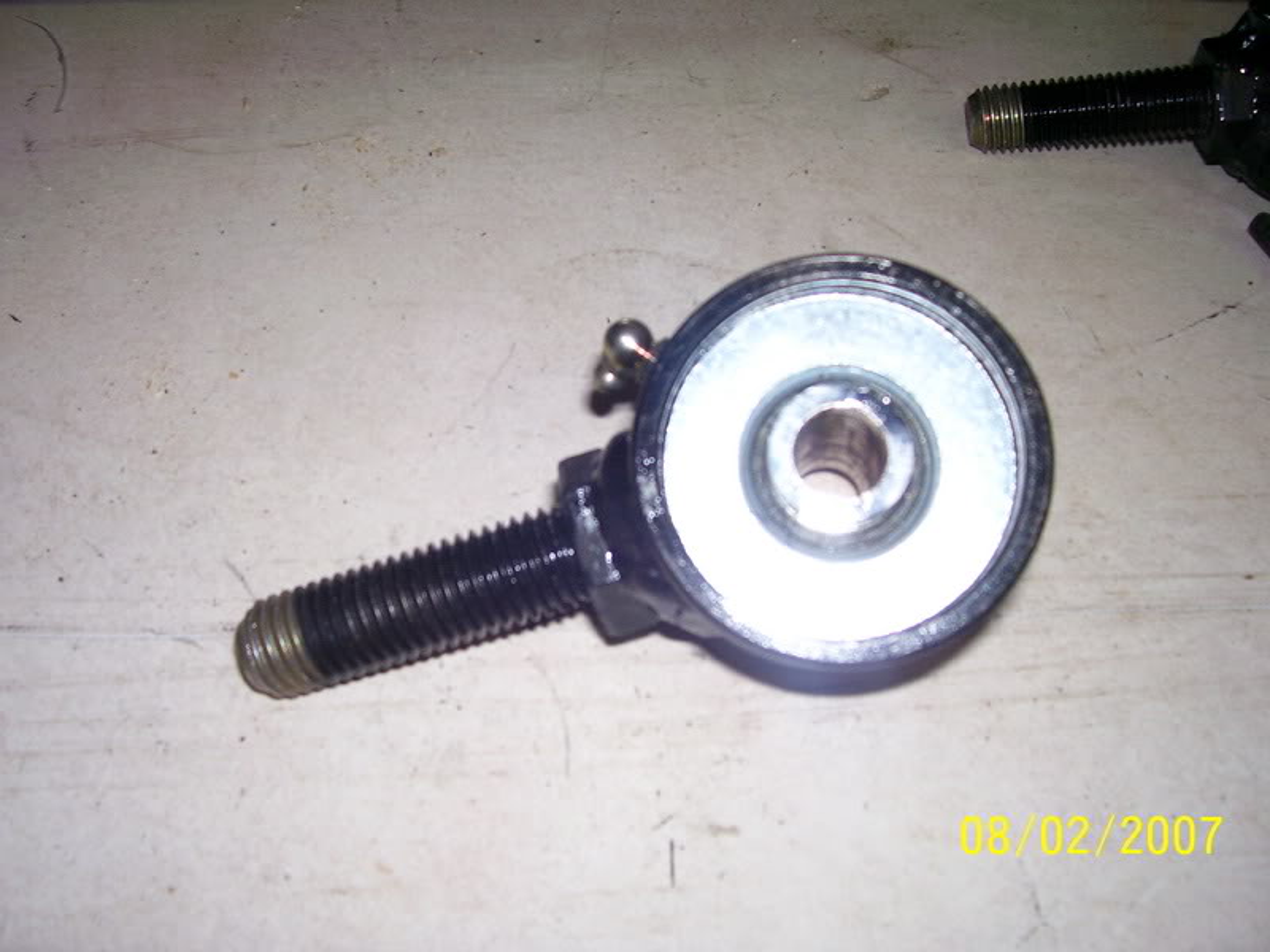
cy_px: 476
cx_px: 635
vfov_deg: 41.8
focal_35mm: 34
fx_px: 1247
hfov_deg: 54.0
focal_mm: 5.6
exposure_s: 1/60
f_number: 2.7
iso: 125
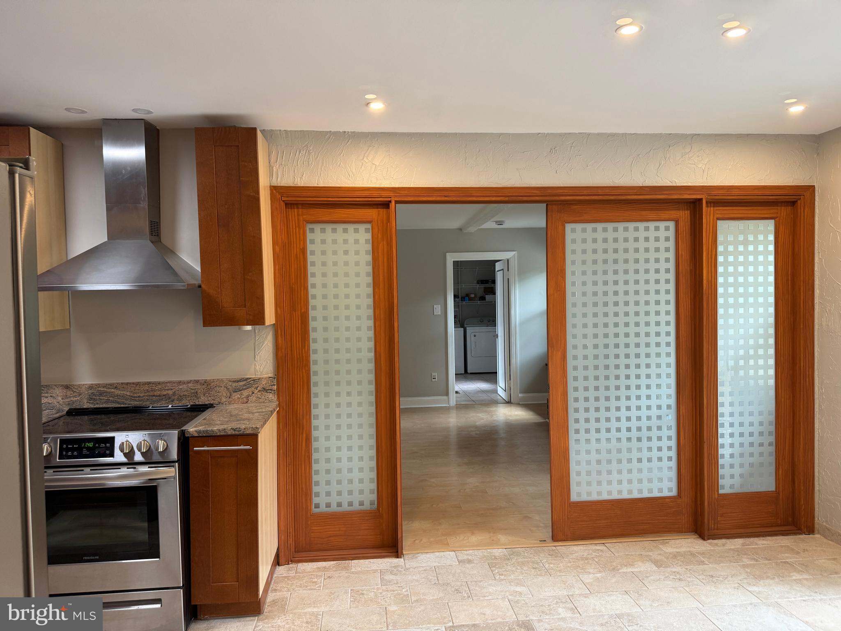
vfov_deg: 56.8
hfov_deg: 71.6
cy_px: 316
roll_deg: +1.4
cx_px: 420
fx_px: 583
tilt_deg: -1.3
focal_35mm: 24
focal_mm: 6.76
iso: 125
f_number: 1.78
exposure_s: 1/60
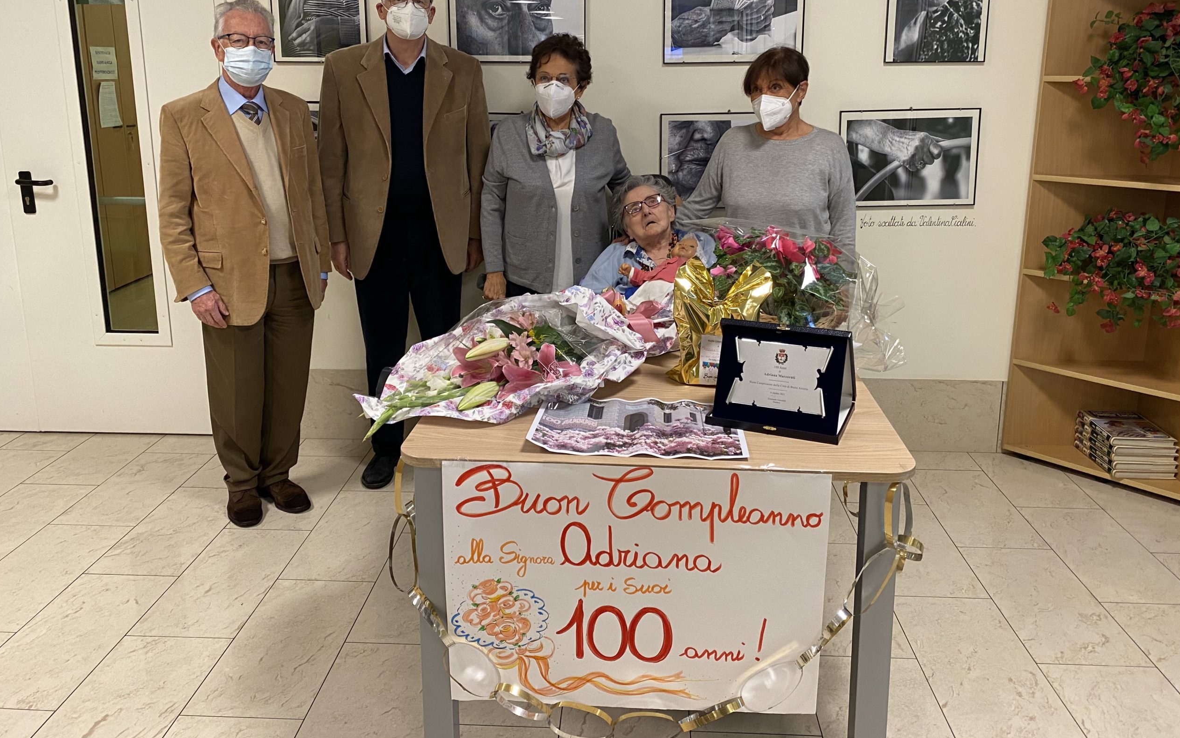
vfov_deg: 44.3
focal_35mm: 28
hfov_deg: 66.5
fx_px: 900
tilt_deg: -12.6
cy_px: 295
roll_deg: +0.5
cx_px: 587
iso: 125
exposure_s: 1/50
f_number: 1.8
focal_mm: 4.25
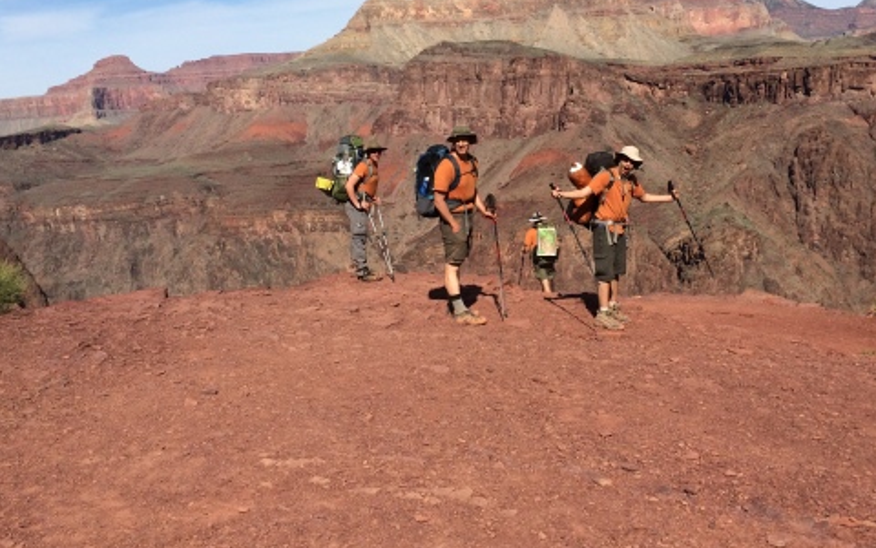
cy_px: 148
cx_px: 482
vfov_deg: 30.8
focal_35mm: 41
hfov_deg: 48.1
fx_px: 979
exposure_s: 1/3425
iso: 32
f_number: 2.2
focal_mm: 4.15
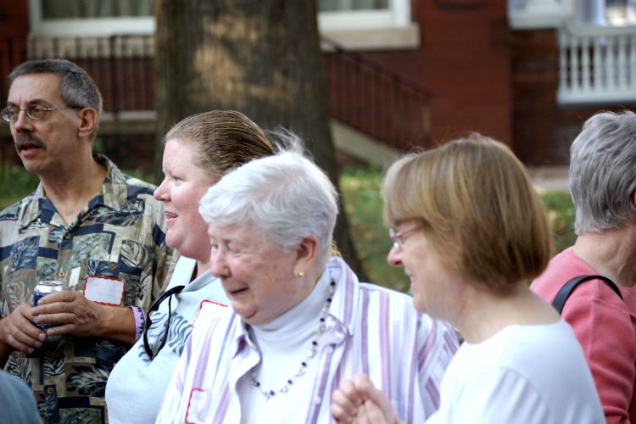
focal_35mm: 135
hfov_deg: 15.2
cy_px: 212
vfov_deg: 10.2
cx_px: 318
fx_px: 2385
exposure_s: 1/125
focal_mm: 90
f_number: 4.8
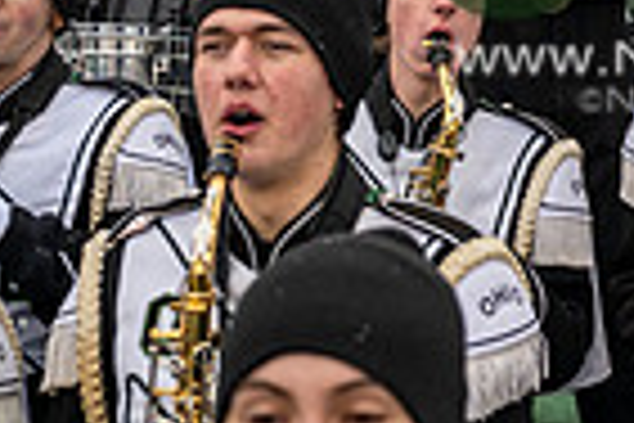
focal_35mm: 99
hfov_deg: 19.4
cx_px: 764
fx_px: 1743
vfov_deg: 13.4
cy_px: -101
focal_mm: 24
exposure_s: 1/500
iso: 160
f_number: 2.8
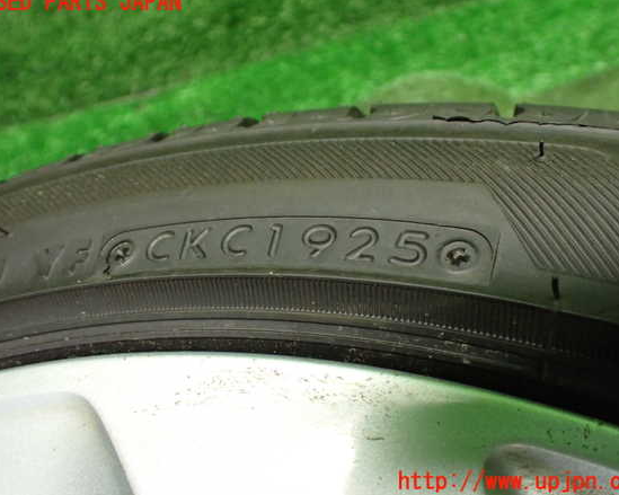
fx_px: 586
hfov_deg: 55.7
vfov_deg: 45.8
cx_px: 315
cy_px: 242
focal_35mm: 32
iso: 800
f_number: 2.3
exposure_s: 1/80
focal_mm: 5.4
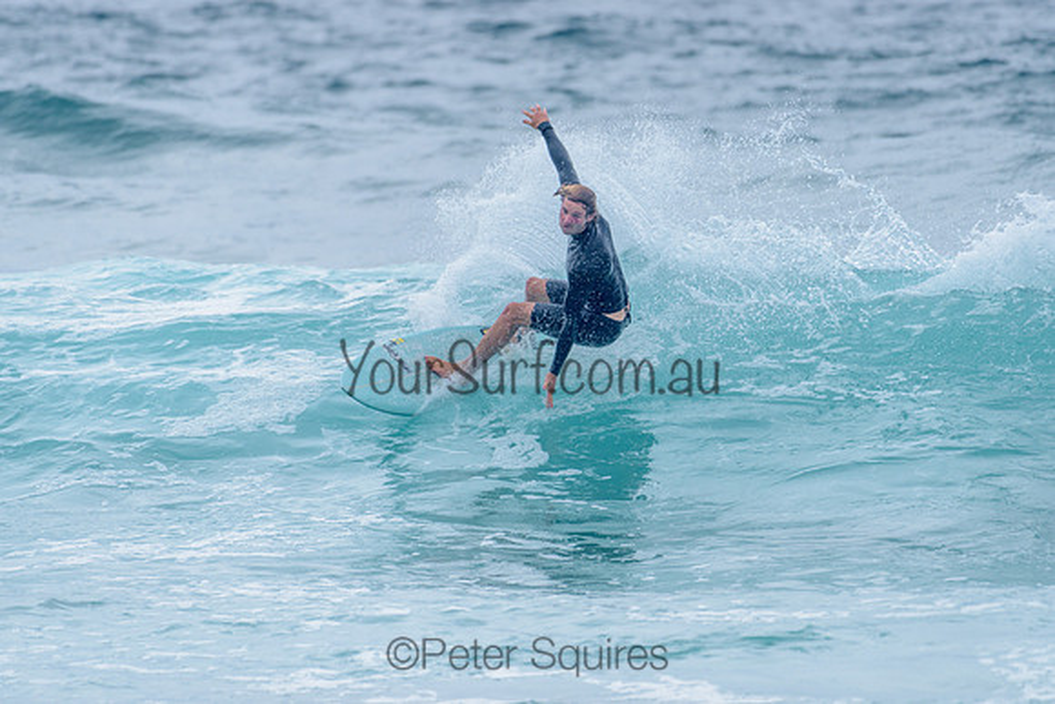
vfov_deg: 2.2
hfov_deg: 3.4
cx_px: 575
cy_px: 280
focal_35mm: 613
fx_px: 17962
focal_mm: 500
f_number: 5.6
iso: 180
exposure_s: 1/2000
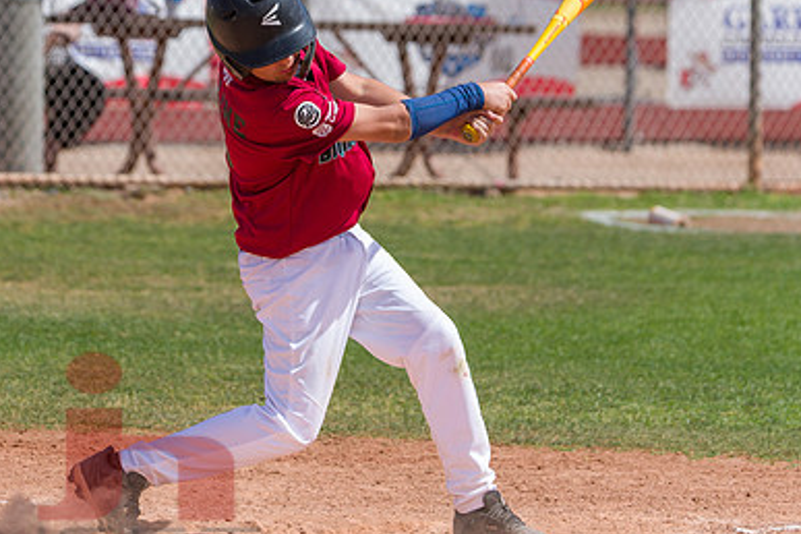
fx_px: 9100
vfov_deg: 3.4
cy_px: 191
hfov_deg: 5.0
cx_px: 442
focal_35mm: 409
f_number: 8
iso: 500
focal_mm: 240
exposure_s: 1/2000
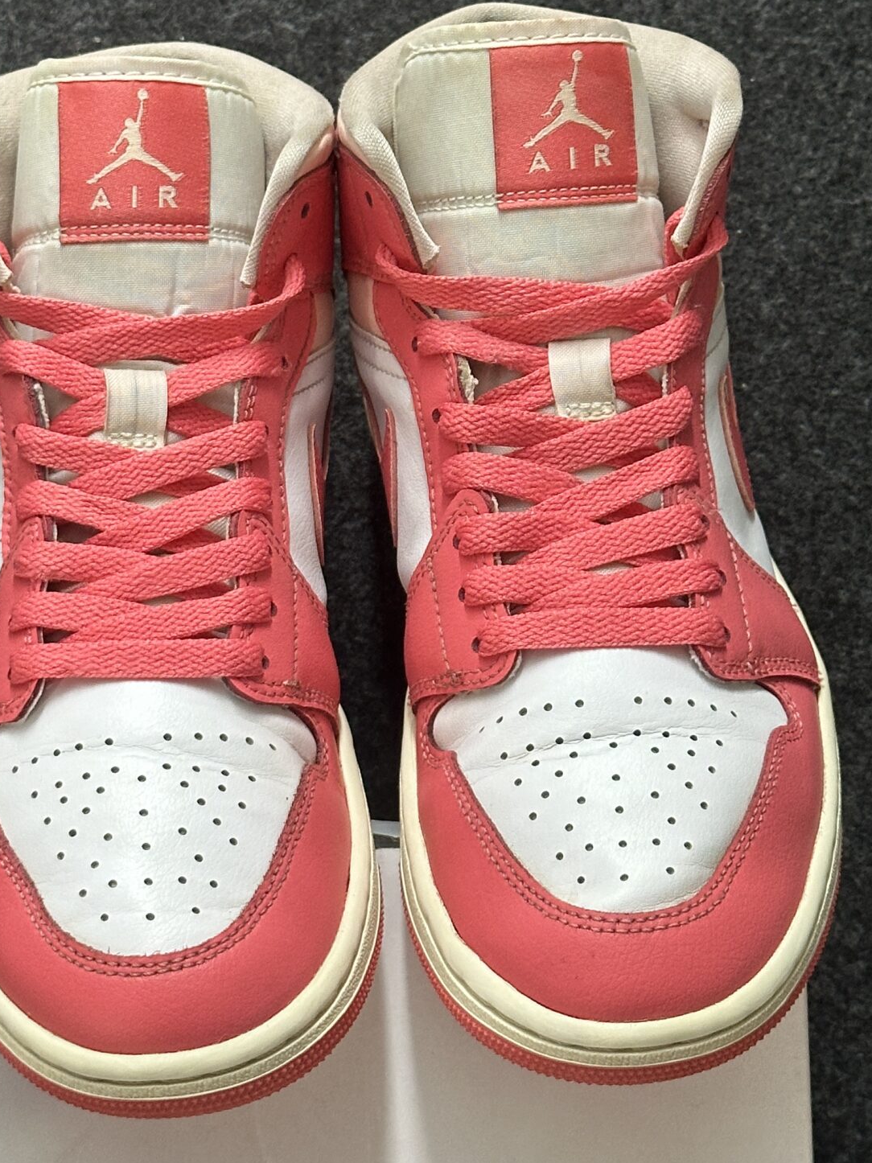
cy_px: 473
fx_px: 2856
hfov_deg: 17.4
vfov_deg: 23.0
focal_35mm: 85
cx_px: 388
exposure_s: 1/41
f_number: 1.78
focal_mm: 6.86
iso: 250
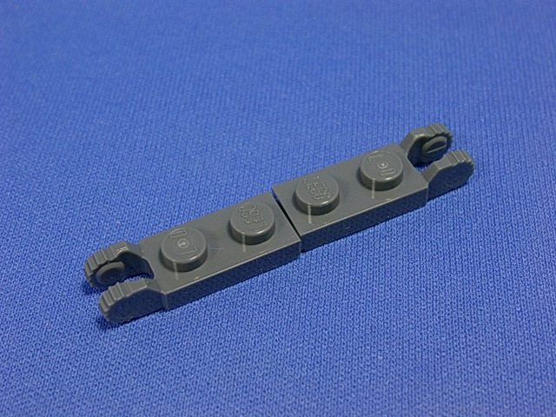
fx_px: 1012
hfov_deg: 30.7
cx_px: 278
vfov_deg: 23.3
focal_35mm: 63
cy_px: 208
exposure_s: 1/29.3
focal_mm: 9.6
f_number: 3.5
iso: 70
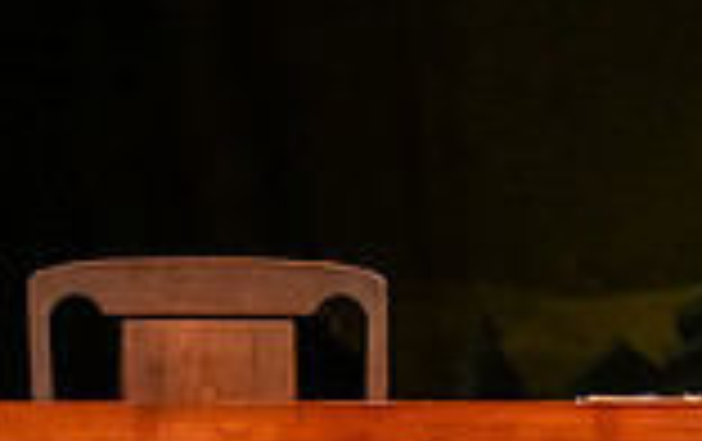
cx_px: 801
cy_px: 322
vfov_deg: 2.3
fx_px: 10883
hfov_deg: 3.7
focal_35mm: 568
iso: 4000
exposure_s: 1/200
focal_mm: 150
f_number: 3.2
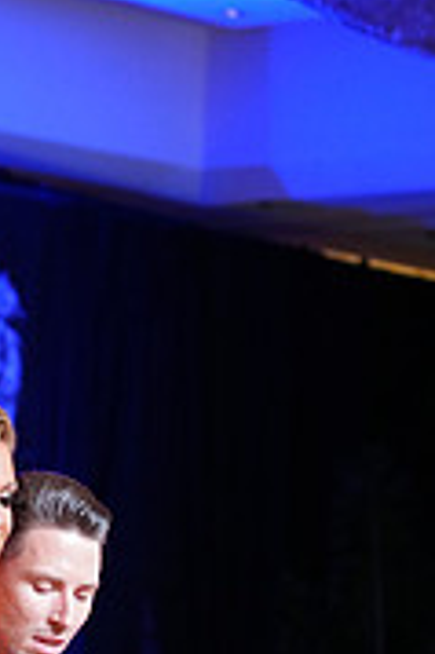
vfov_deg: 6.6
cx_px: -71
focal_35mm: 305
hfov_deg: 4.5
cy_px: 1056
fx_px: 5538
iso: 2000
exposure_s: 1/160
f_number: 4
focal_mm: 94
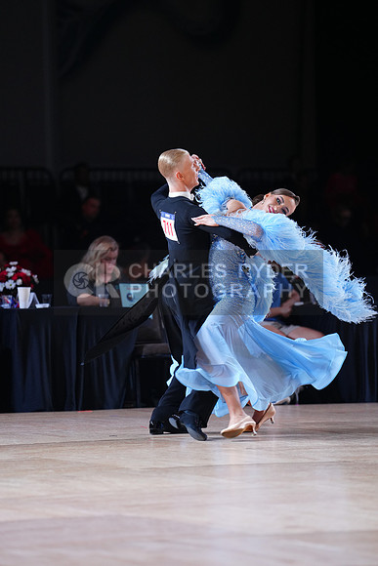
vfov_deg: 10.3
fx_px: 3148
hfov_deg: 6.9
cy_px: 283
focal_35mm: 200
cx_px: 189
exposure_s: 1/500
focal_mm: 200
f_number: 2.8
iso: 1250
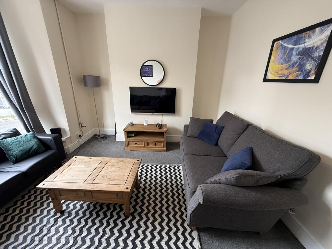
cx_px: 166
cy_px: 124
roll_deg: -1.8
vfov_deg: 85.7
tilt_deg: -18.5
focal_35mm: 14
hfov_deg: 102.1
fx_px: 134
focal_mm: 2.22
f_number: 2.2
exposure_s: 1/100
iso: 250
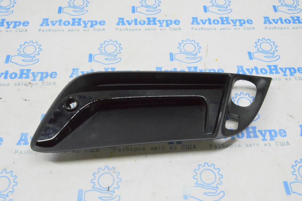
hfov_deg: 55.1
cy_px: 100
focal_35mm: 34
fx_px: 289
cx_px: 151
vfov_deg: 38.3
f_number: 20
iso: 6400
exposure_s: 1/20
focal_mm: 23
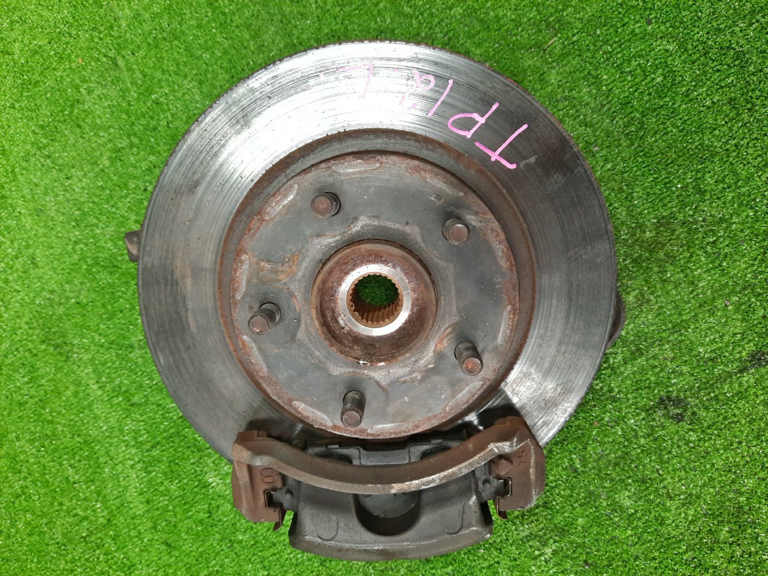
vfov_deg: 54.9
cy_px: 288
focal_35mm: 25
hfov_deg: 69.4
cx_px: 384
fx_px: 555
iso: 235
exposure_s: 1/50
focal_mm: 4.6
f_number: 2
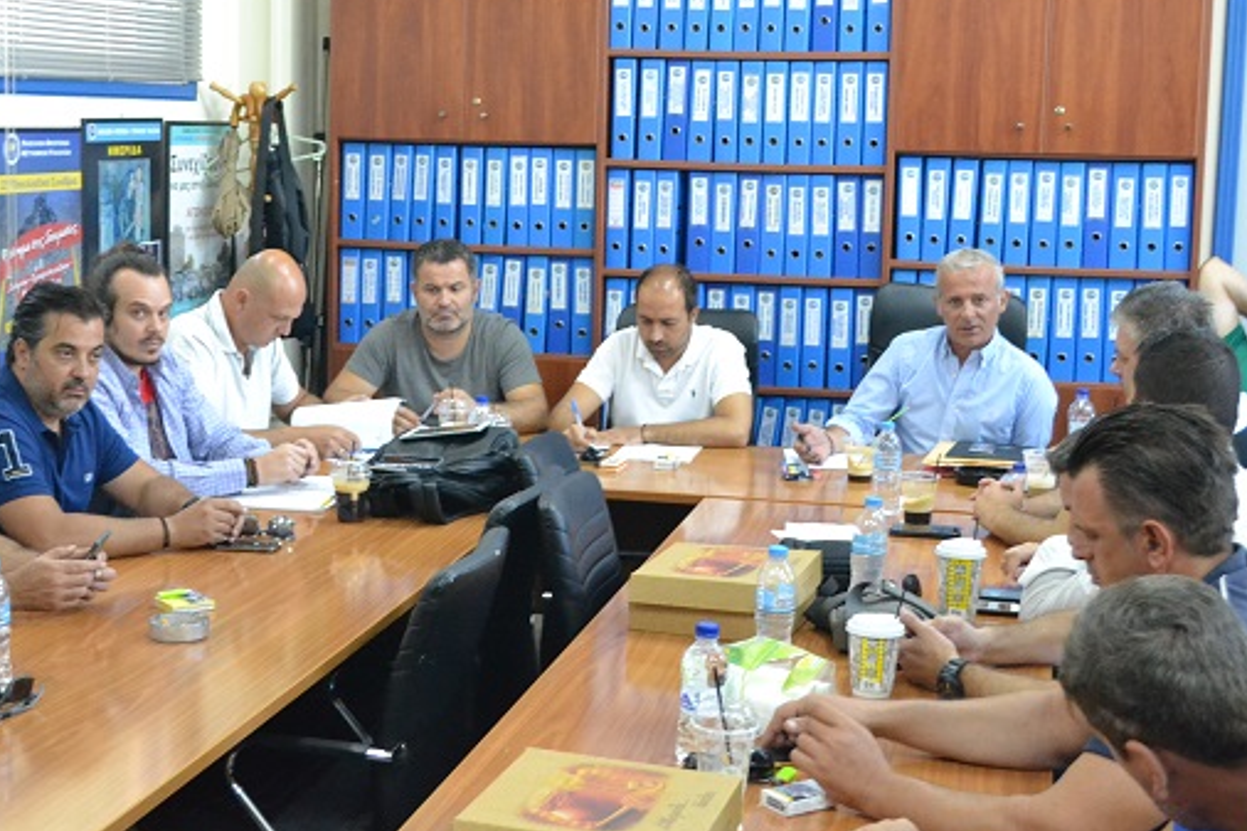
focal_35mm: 54
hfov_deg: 36.8
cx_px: 513
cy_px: 340
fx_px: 1870
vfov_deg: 25.0
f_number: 4.2
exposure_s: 1/50
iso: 3200
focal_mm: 26
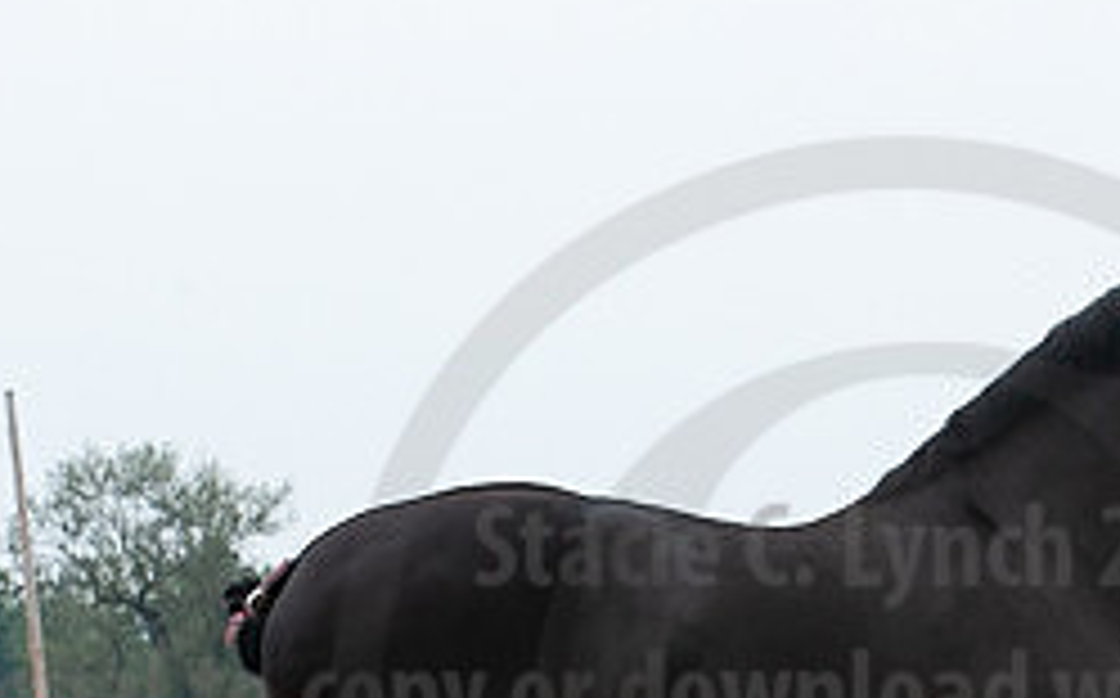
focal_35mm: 258
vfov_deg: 5.1
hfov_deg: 8.1
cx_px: 886
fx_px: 7866
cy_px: 687
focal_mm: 125
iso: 1400
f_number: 5.6
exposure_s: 1/1600
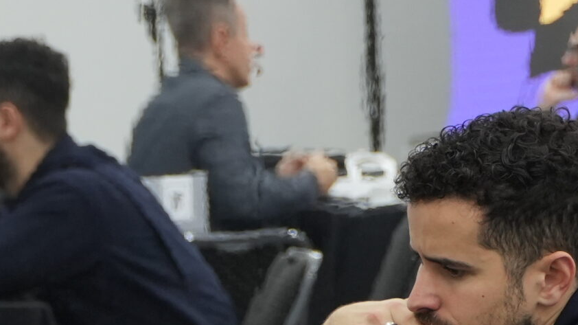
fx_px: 4979
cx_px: 214
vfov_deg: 3.7
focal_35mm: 325
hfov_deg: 6.6
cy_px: 327
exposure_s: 1/125
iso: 1000
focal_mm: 68
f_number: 4
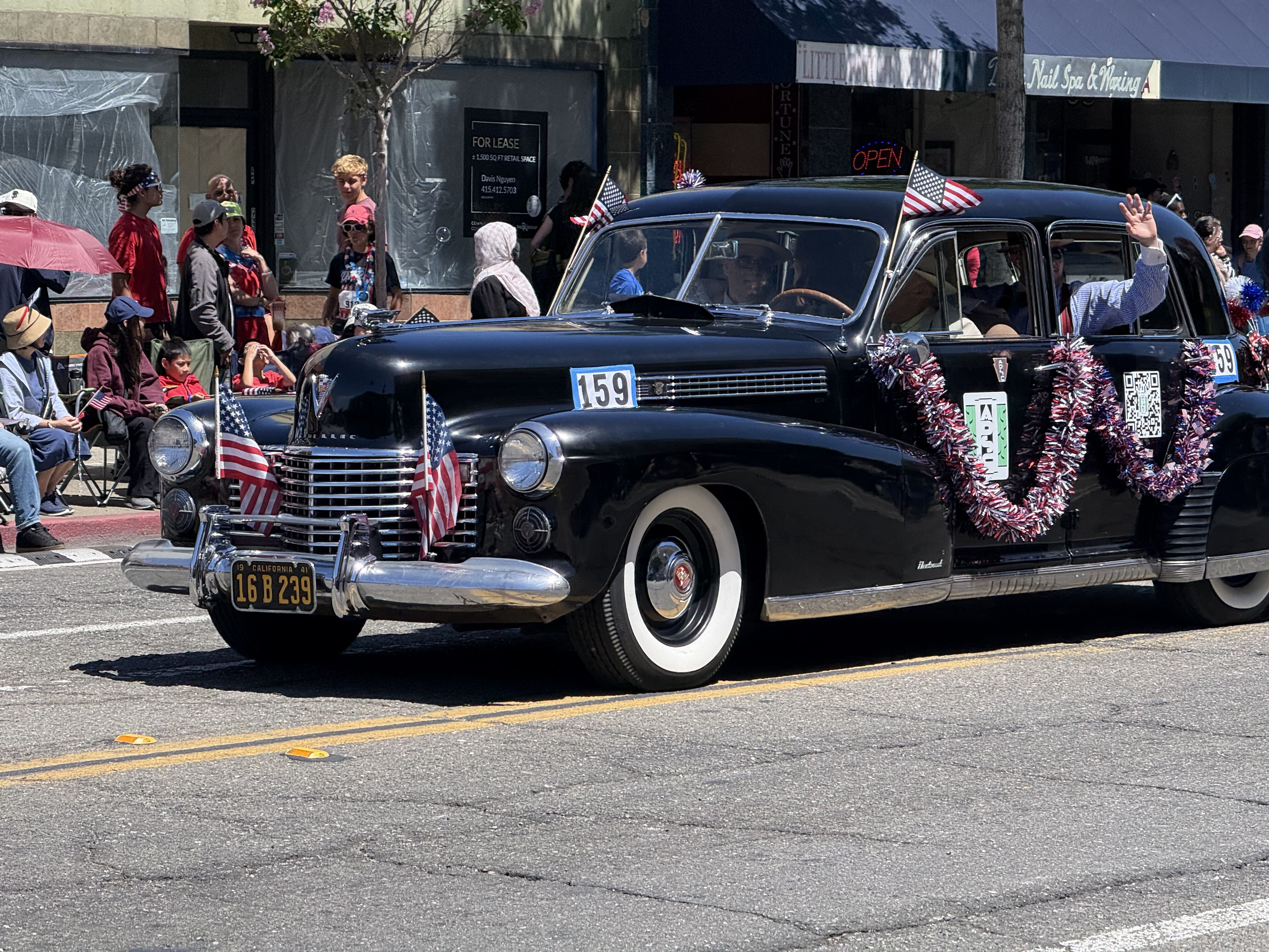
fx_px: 4399
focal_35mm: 120
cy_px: 476
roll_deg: -0.7
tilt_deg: -2.6
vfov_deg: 12.3
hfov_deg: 16.4
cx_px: 634
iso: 64
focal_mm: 15.66
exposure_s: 1/1148
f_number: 2.8
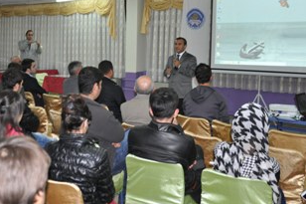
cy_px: 83
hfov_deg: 40.3
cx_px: 89
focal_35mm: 48
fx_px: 408
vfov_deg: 28.0
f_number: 3.8
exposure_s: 1/60
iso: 800
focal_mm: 22
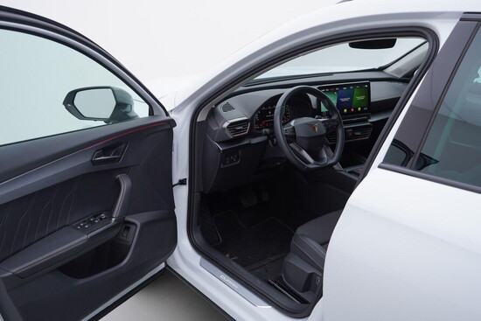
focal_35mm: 36
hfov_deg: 53.1
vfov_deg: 36.9
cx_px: 240
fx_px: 481
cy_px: 160
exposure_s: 1/60
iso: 125
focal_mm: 24
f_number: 3.5
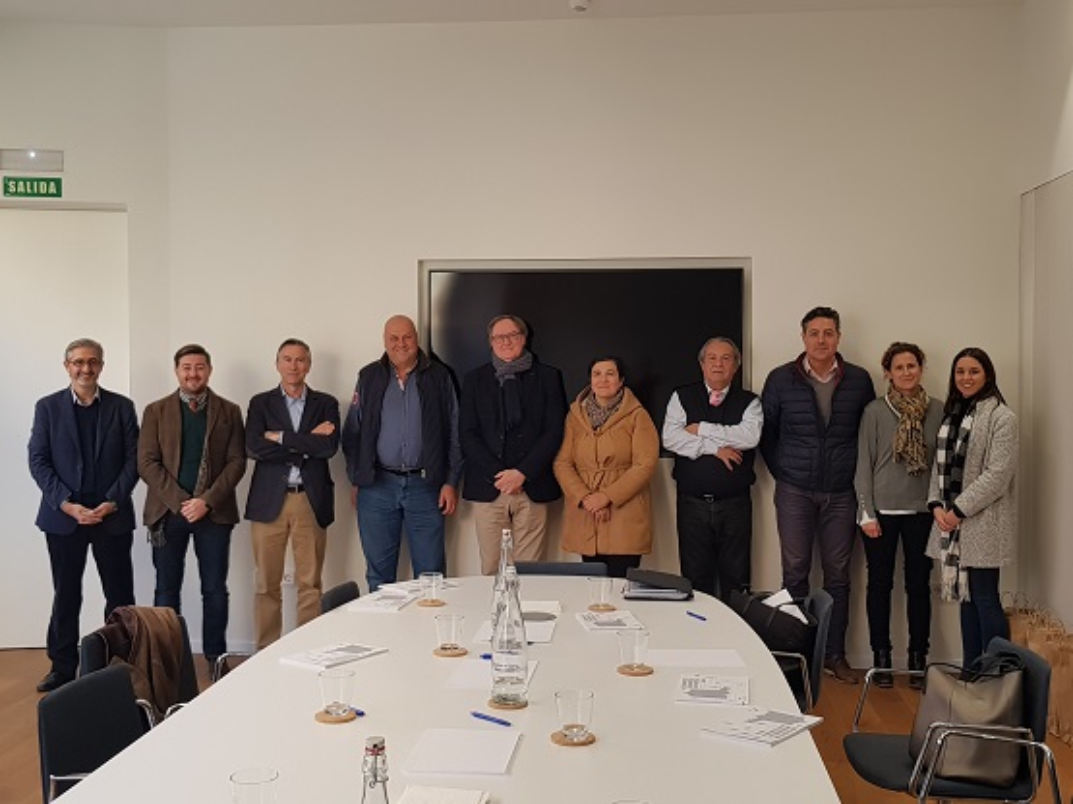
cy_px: 402
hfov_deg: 67.3
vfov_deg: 53.0
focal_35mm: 26
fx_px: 806
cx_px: 536
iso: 64
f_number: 1.7
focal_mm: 4.2
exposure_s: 1/100
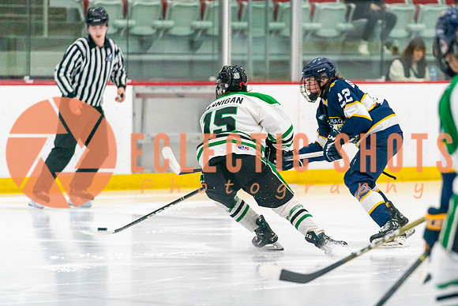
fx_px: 3506
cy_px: 171
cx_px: 289
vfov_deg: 5.0
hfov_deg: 7.5
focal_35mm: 276
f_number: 2.8
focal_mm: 181
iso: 4000
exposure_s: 1/1600
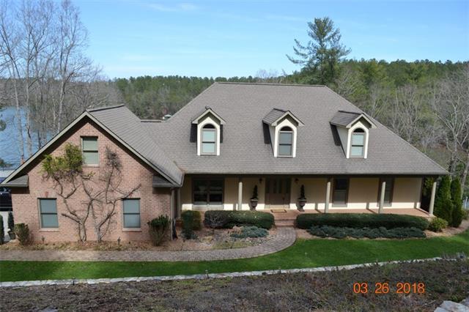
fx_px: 352
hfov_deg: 67.4
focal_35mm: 27
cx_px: 234
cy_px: 156
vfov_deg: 47.9
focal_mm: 18
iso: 100
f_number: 7.1
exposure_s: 1/200
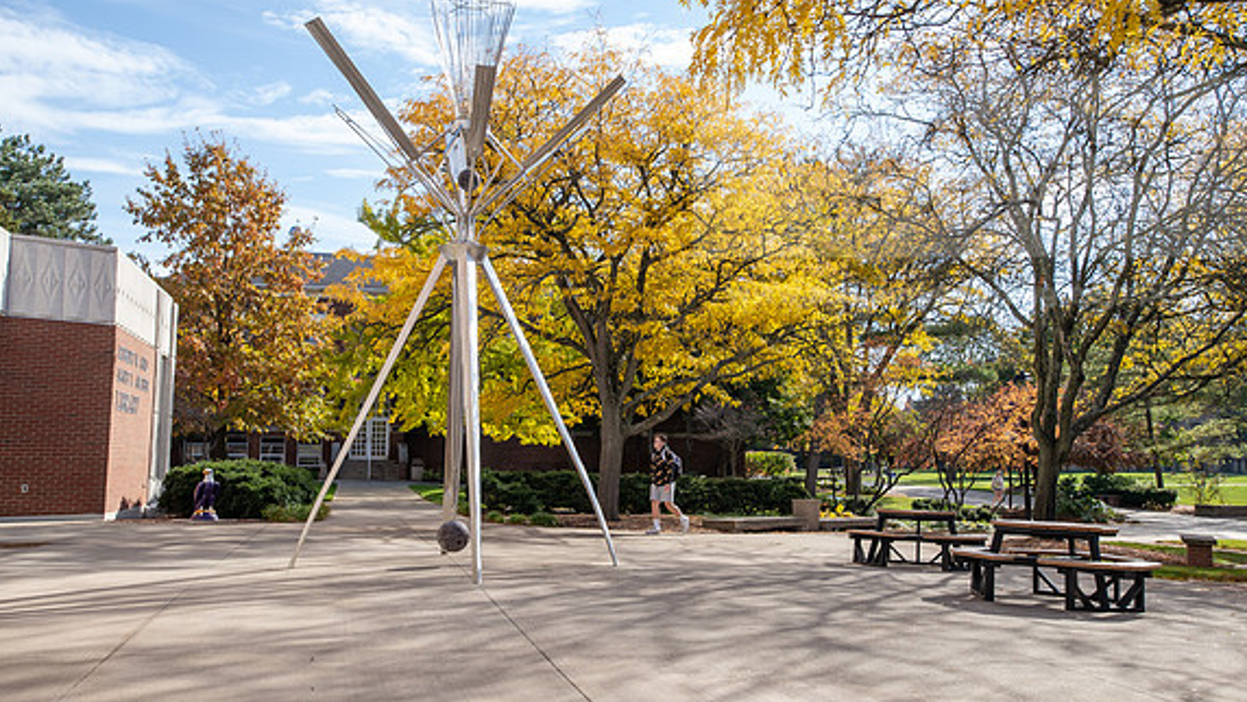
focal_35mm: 34
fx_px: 1124
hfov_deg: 58.0
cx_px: 628
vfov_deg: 34.7
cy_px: 339
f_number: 7.1
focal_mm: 32
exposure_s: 1/400
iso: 250
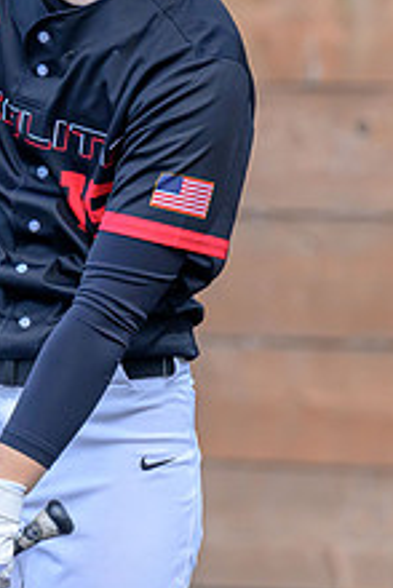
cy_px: 141
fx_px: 12915
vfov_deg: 2.6
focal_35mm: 790
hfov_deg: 1.7
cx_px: -30
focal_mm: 200
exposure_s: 1/2000
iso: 1250
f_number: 3.2
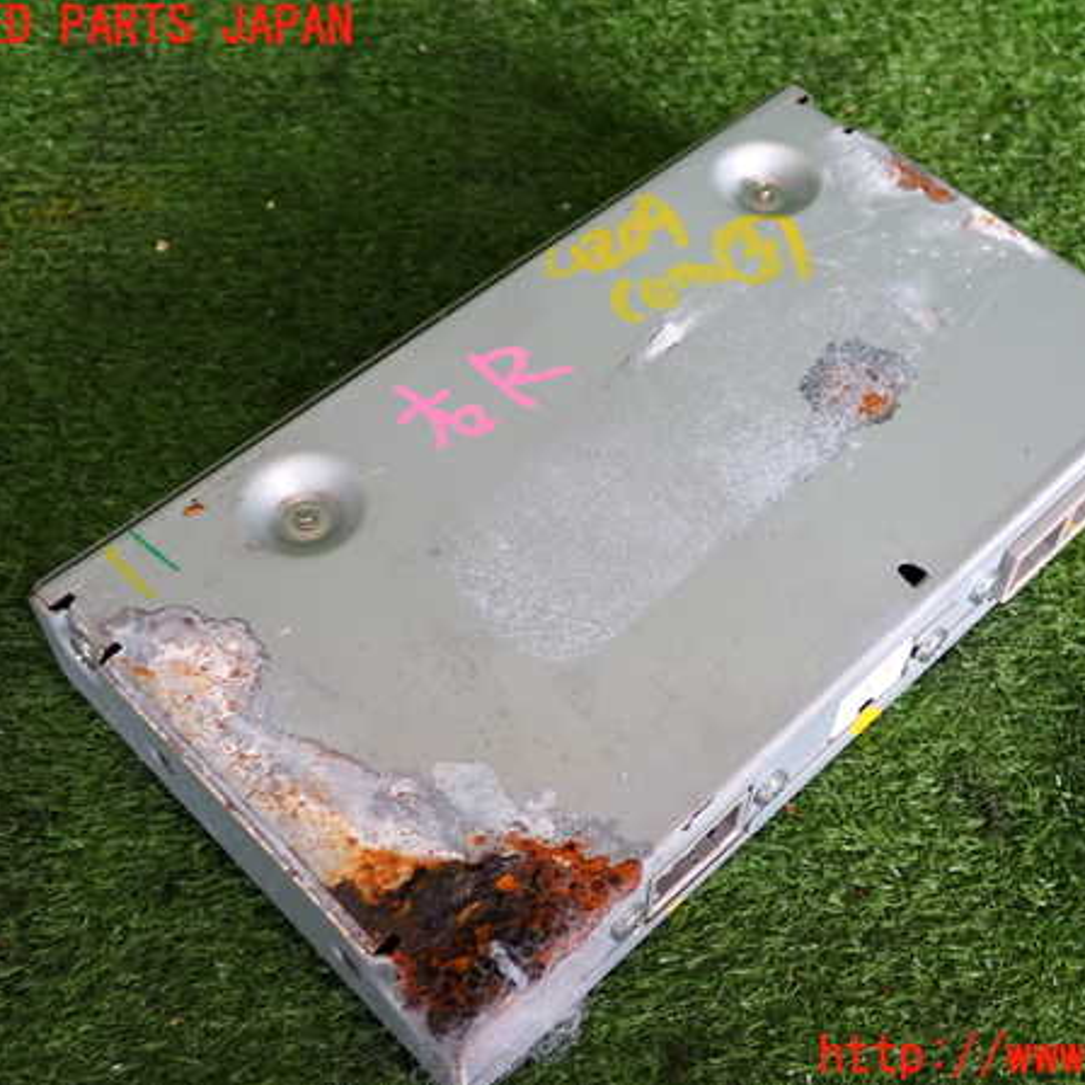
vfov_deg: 37.6
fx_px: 1596
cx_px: 639
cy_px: 542
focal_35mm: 45
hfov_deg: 37.4
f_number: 2.7
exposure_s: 1/40
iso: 250
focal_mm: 6.83
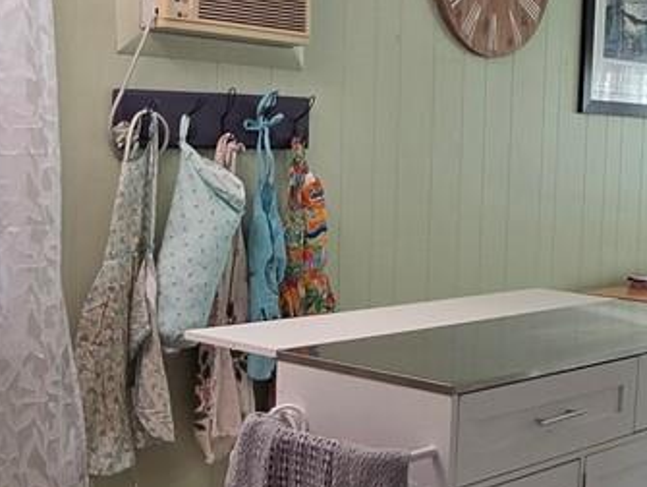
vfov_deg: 23.7
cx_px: 494
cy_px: 282
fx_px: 1160
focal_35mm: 62
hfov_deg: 30.6
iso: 125
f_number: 1.9
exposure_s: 1/120
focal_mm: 2.2
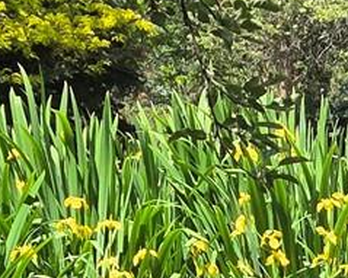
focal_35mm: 85
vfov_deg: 16.0
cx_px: 425
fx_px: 875
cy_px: 456
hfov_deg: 20.9
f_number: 2.2
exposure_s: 1/907
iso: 50
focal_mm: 2.2
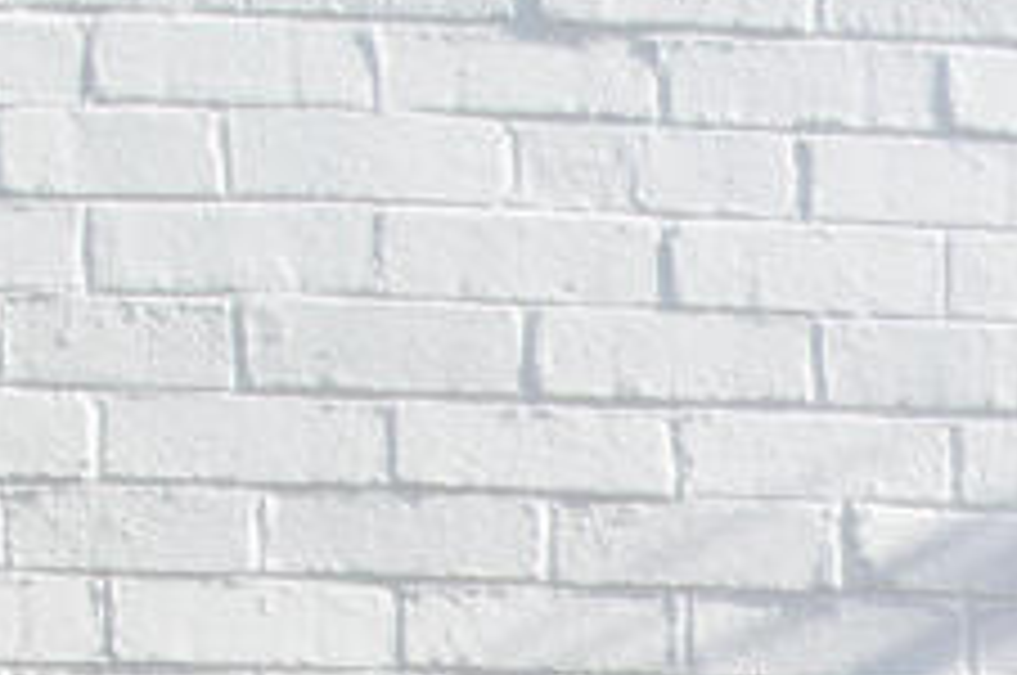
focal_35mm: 92
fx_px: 2595
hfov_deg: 18.4
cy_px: 1660
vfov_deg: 11.8
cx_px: 1714
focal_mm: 12
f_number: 9
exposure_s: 1/320
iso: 500
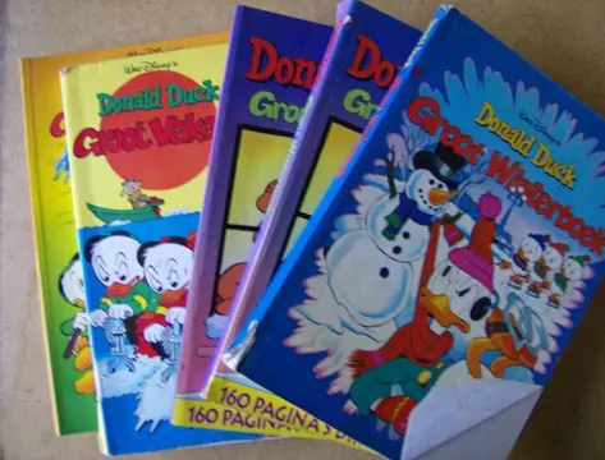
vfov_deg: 40.0
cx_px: 302
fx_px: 633
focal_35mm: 36
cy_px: 230
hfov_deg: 51.1
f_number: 2.8
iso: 200
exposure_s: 1/18.5
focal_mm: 6
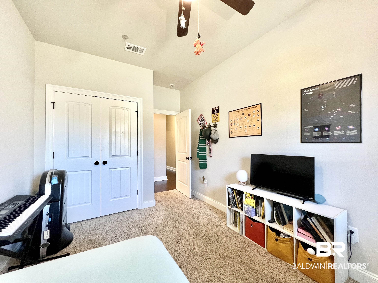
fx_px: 142
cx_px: 189
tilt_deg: -0.1
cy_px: 142
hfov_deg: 106.2
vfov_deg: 89.9
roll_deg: +0.1
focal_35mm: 13
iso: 320
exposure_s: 1/60
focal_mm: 1.57
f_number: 1.8
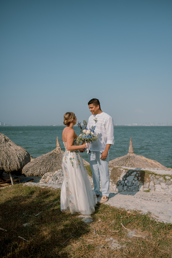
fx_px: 197
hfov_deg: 47.2
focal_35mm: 28
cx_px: 86
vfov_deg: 66.4
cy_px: 129
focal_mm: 27.5
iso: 64
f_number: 2.8
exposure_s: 1/2000
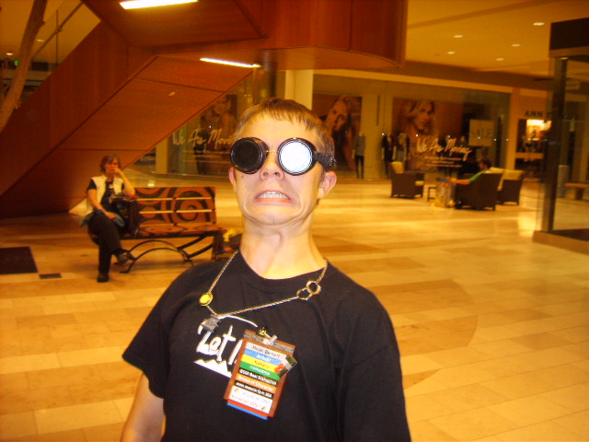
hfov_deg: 52.6
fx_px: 596
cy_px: 221
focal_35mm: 35
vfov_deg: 40.7
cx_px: 294
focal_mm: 5.8
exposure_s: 1/45
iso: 100
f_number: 2.8
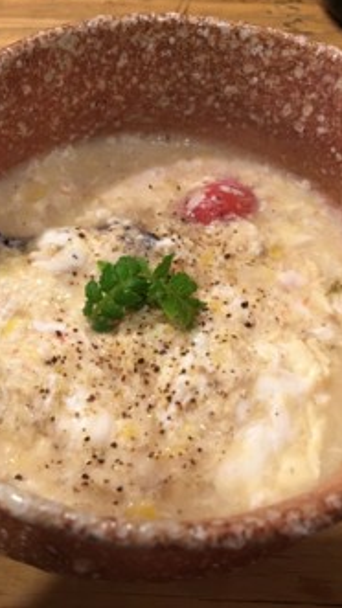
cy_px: 301
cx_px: 127
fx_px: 694
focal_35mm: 43
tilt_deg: -52.5
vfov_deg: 47.4
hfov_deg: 27.6
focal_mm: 4.15
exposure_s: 1/15
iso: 100
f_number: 2.2
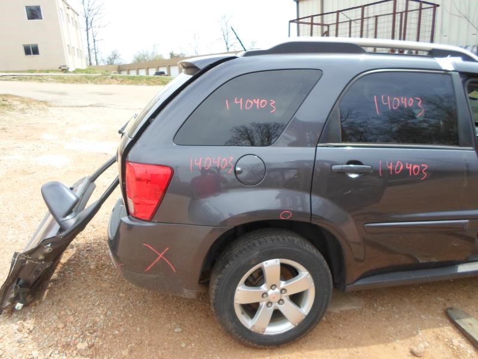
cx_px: 239
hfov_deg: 69.4
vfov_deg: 54.9
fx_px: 345
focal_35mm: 25
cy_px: 180
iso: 80
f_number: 2.5
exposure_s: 1/500
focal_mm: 4.5
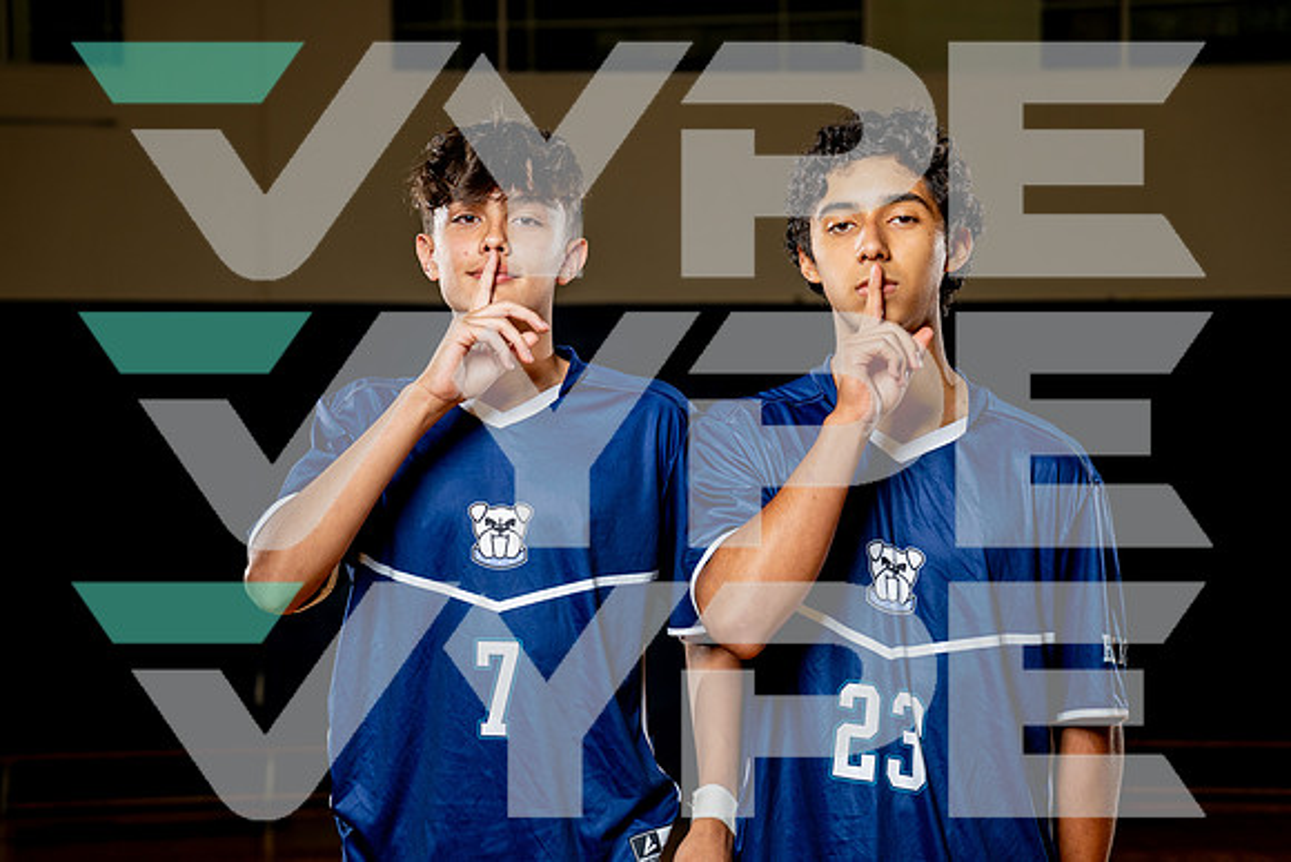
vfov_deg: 19.1
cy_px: 431
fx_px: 2565
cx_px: 646
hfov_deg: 28.3
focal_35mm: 72
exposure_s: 1/250
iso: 100
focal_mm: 70
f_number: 4
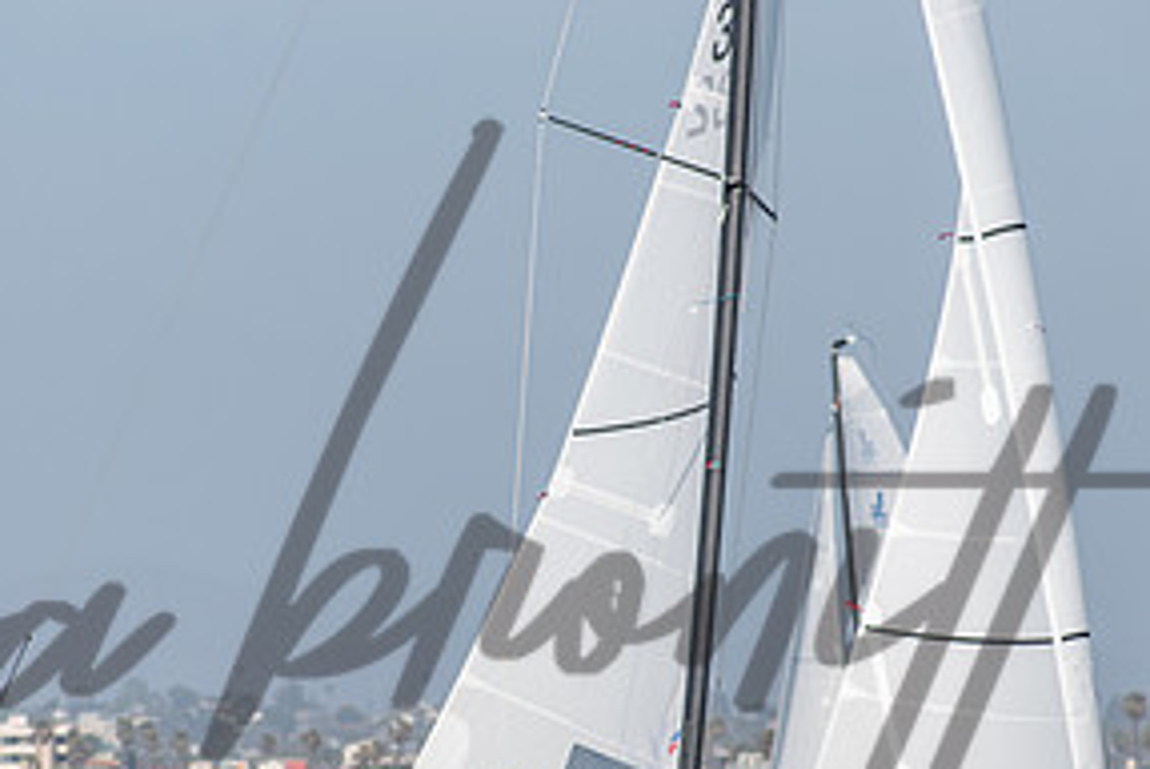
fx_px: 15508
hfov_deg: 4.2
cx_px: 541
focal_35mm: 485
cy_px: 575
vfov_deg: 2.8
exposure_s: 1/1250
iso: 200
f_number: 6.3
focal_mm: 155
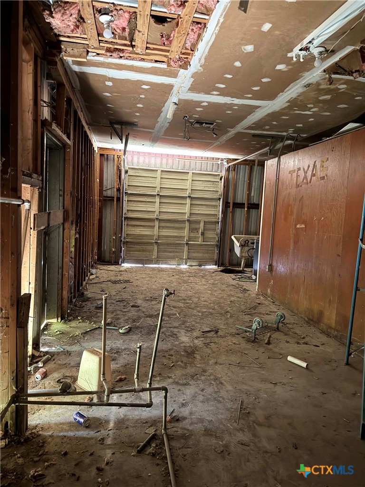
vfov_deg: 71.6
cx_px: 182
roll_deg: -3.4
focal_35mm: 24
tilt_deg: -5.7
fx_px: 337
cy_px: 244
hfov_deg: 56.8
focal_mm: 6.76
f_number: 1.78
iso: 1000
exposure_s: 1/10
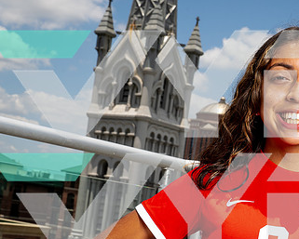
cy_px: 207
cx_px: 242
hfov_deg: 23.2
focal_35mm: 81
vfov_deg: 18.7
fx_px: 717
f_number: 11
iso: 100
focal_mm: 41
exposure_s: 1/250
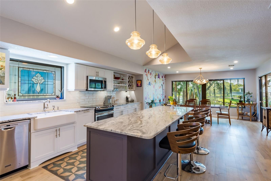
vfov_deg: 69.6
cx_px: 136
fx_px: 130
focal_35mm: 17
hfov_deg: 92.5
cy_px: 90
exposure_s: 1/50
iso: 100
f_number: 8
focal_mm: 11.5
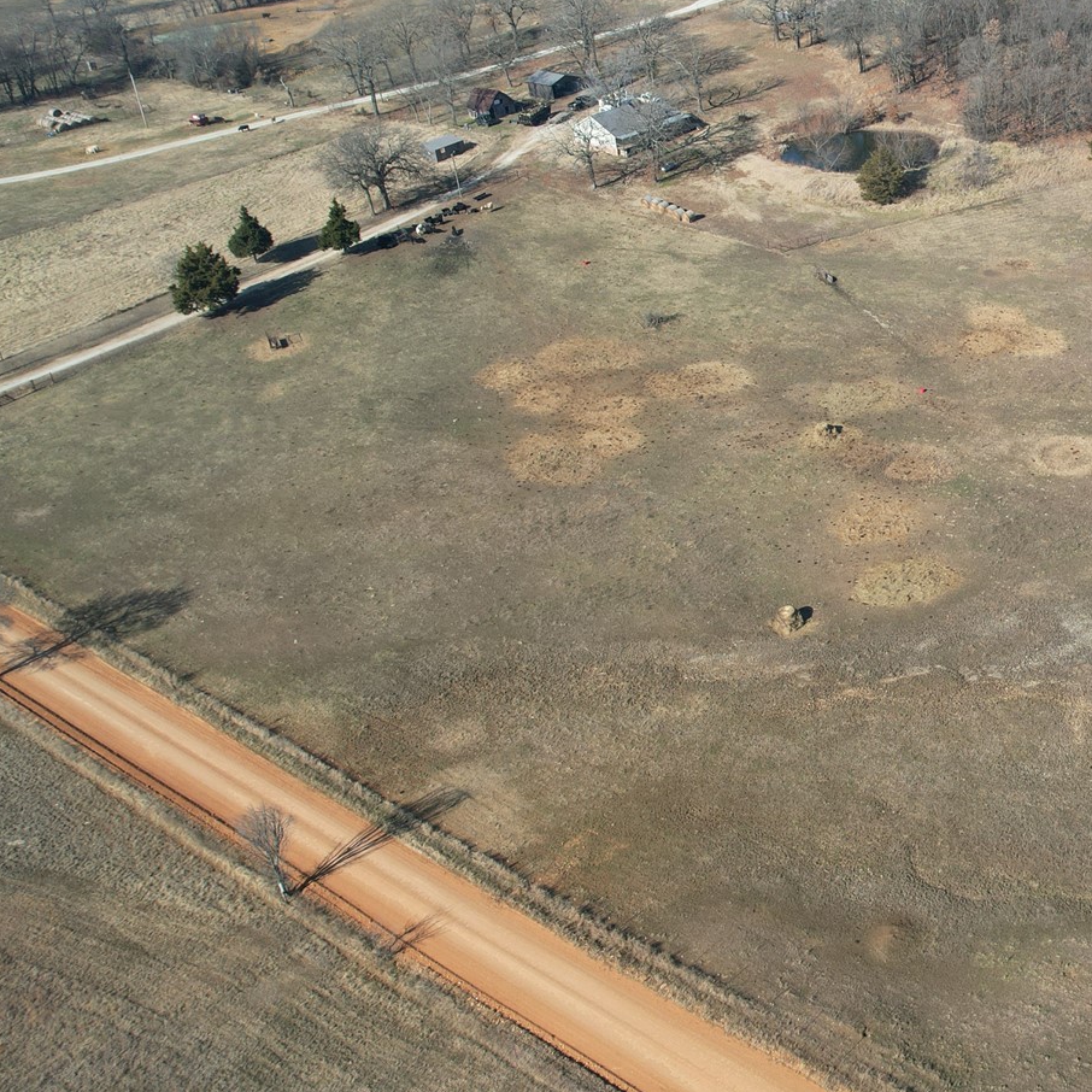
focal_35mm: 42
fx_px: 1499
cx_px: 1087
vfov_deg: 39.9
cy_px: 468
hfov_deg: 36.1
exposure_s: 1/1250
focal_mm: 8.38
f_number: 2.8
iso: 110
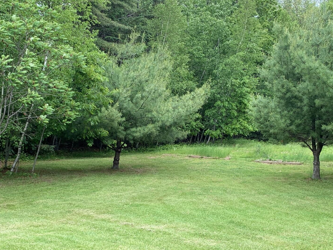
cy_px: 133
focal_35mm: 55
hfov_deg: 34.9
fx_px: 529
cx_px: 151
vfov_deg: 26.6
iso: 25
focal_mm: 4.25
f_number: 1.8
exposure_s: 1/312
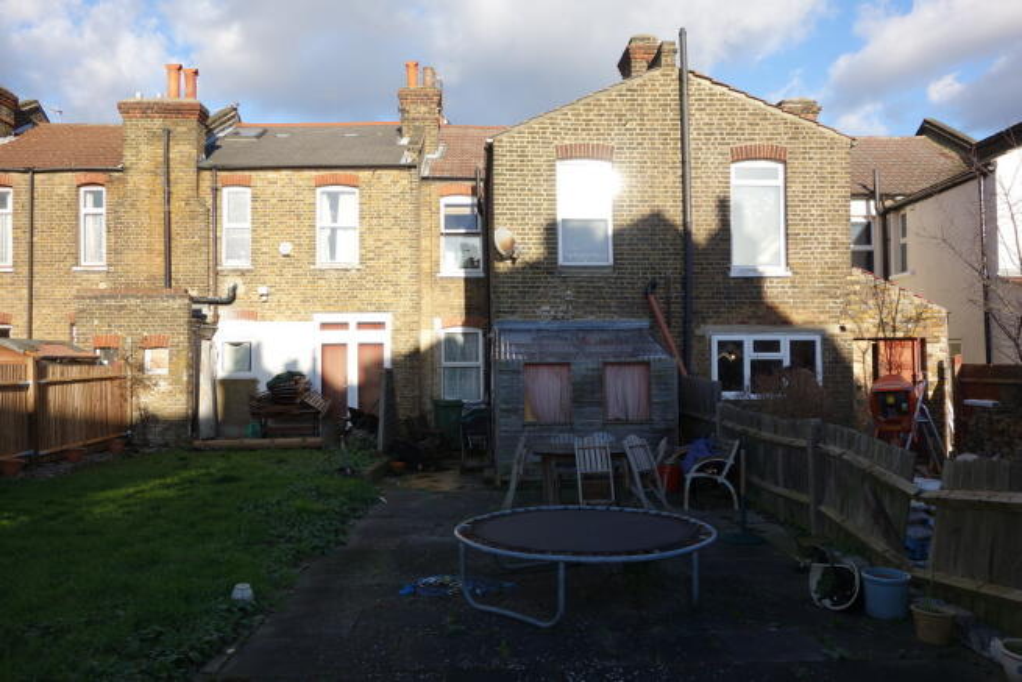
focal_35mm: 28
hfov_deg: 65.5
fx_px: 795
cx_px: 511
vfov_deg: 46.4
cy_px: 341
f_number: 5.6
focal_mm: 10.4
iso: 125
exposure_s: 1/200
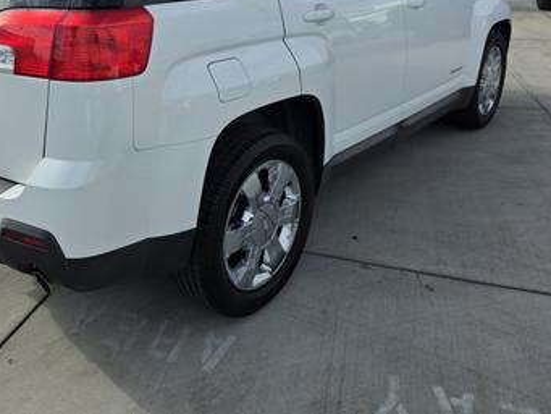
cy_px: 110
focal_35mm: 34
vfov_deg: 40.8
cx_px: 171
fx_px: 541
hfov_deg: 52.6
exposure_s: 1/4766
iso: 80
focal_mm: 6.25
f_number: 1.7
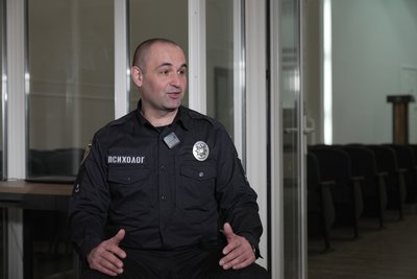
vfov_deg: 21.3
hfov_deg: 31.4
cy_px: 140
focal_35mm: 64
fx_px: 742
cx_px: 208
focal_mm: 64
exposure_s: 1/125
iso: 1000
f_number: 4
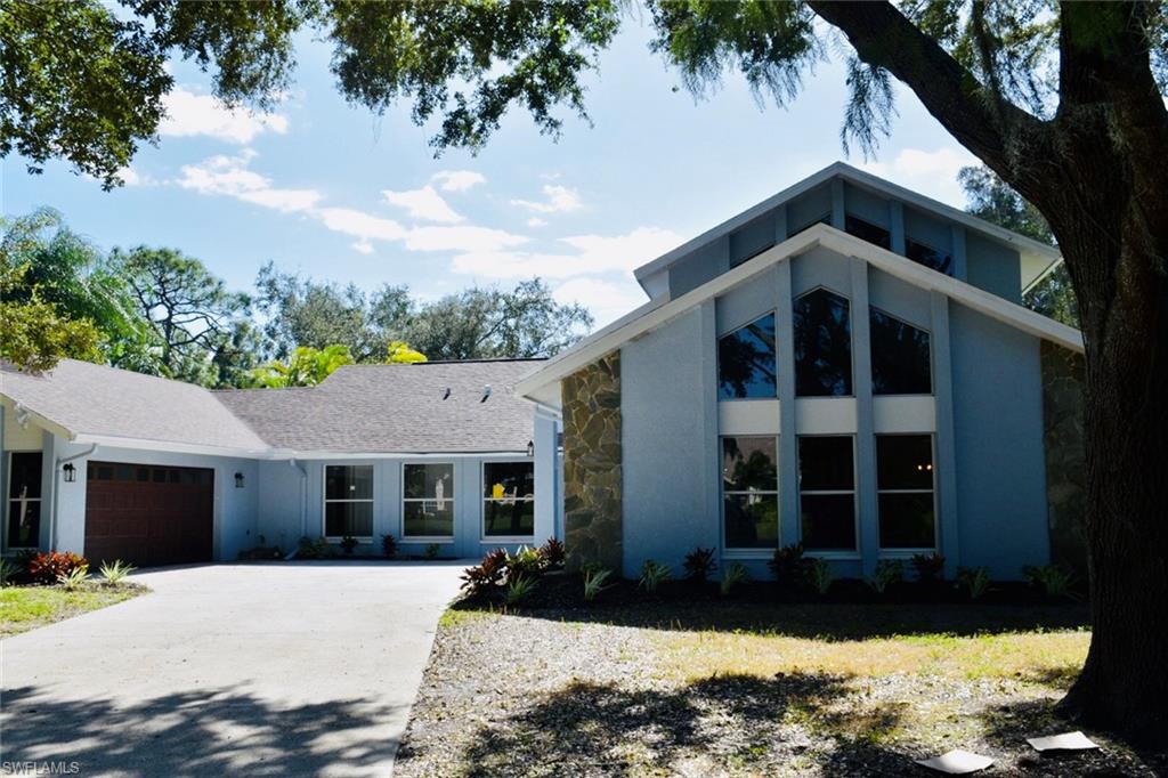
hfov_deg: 57.2
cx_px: 584
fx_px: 1070
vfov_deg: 39.9
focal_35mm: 33
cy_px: 389
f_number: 9
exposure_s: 1/320
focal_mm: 22
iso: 200
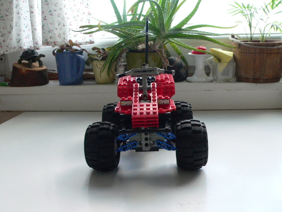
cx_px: 141
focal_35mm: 36
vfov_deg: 39.7
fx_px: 293
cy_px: 106
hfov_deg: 51.4
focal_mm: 6
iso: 400
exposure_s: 1/125
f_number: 4
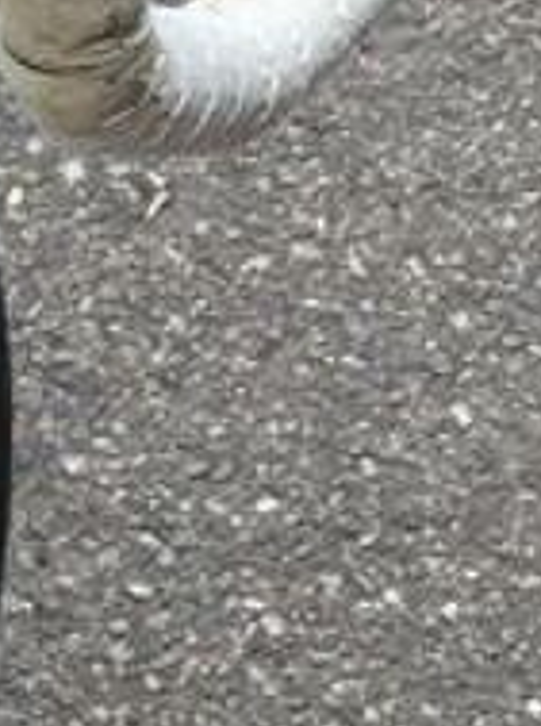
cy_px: 29
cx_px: -894
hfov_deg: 6.7
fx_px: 4286
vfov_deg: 9.6
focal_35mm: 205
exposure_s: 1/286
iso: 25
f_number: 2.2
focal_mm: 4.15
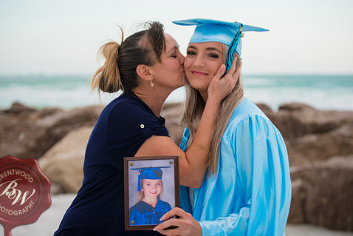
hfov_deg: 23.9
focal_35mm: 85
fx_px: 834
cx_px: 188
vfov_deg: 16.1
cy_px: 101
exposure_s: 1/400
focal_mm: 70
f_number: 2.8
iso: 100
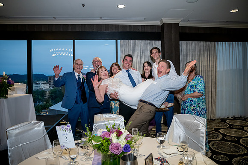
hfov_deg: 73.7
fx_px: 165
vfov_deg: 53.2
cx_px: 124
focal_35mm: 24
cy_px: 82
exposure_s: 1/320
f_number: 4
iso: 2500
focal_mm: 24
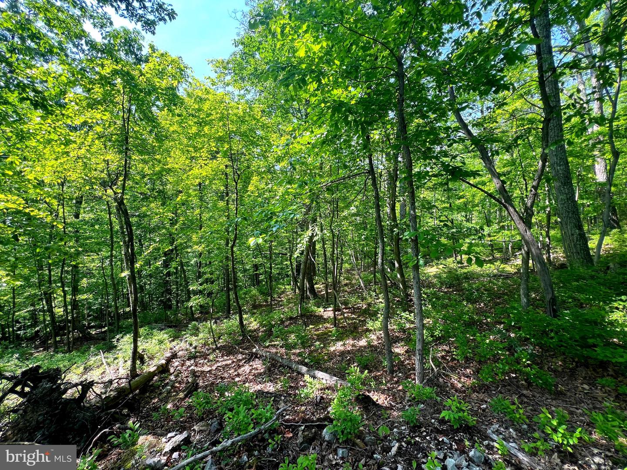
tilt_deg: -2.9
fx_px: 235
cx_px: 314
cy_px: 235
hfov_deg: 106.2
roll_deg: -2.2
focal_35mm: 13
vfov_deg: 89.9
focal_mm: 1.57
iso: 32
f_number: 1.8
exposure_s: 1/197
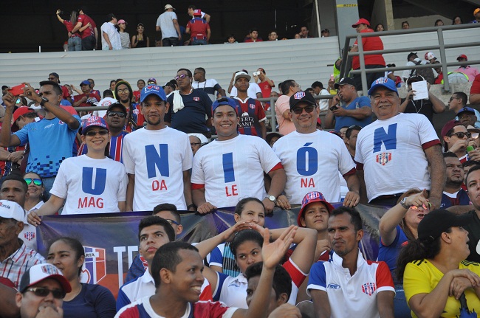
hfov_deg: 21.9
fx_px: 1238
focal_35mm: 93
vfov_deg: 14.7
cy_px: 159
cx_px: 240
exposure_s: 1/1000
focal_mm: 62
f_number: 5.3
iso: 720
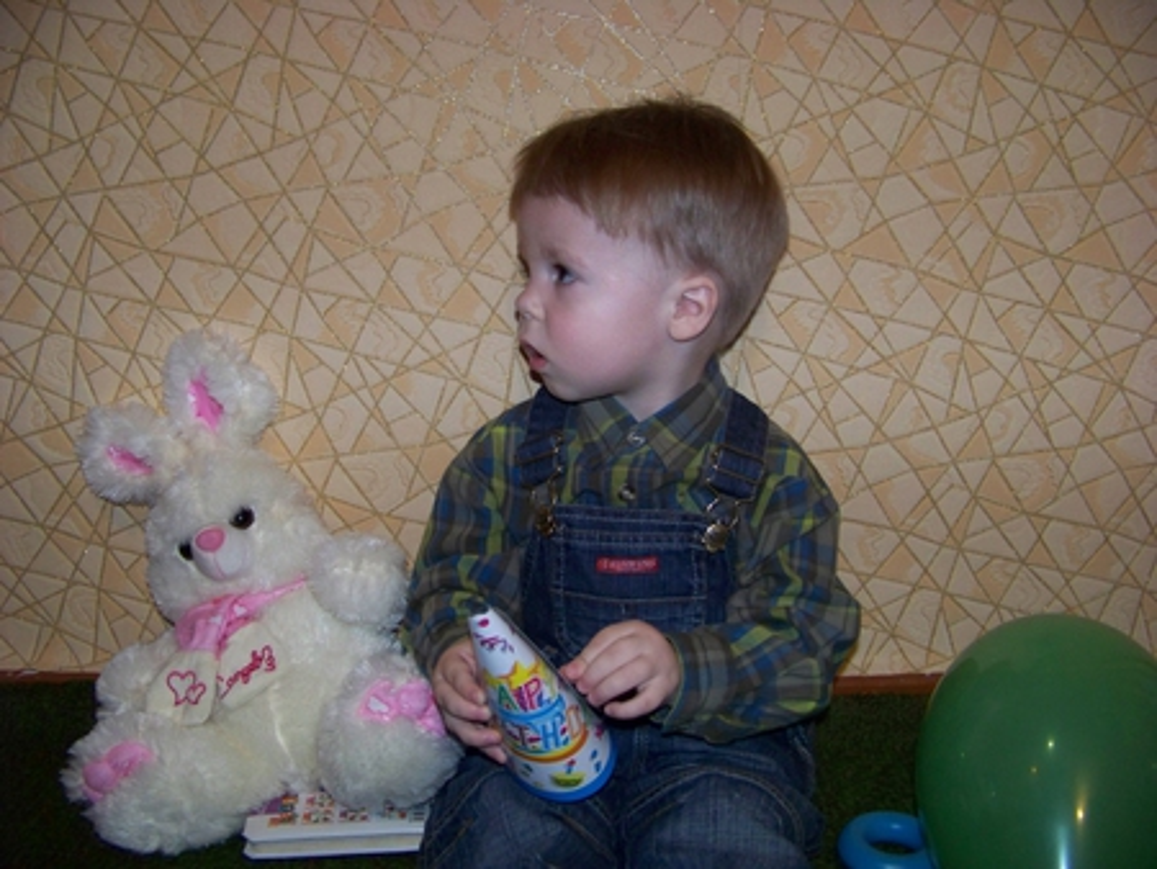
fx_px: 1204
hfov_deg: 51.3
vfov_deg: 39.7
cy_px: 434
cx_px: 578
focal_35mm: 36
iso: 200
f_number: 2.8
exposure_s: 1/30
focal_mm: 5.85
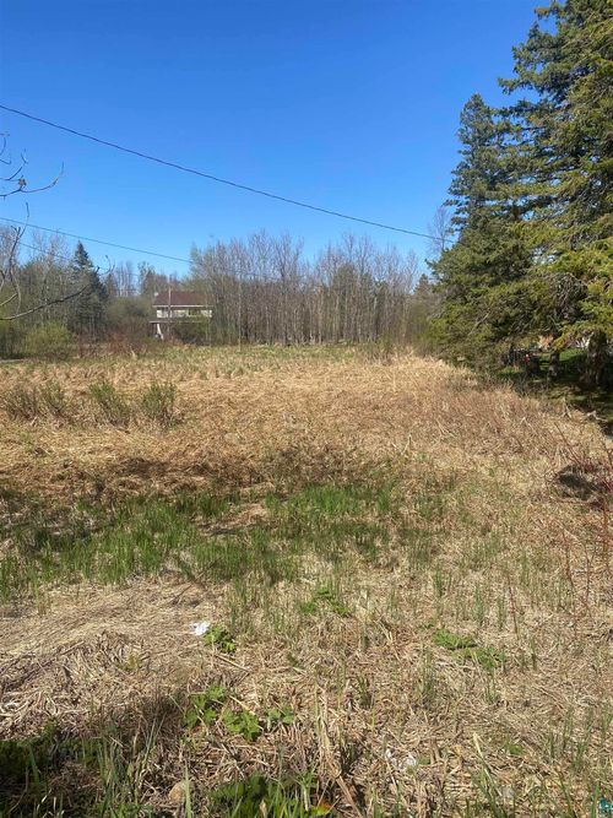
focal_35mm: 26
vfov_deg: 67.3
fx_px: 614
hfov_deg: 53.0
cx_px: 306
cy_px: 409
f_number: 1.8
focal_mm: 4.25
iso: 32
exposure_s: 1/2755
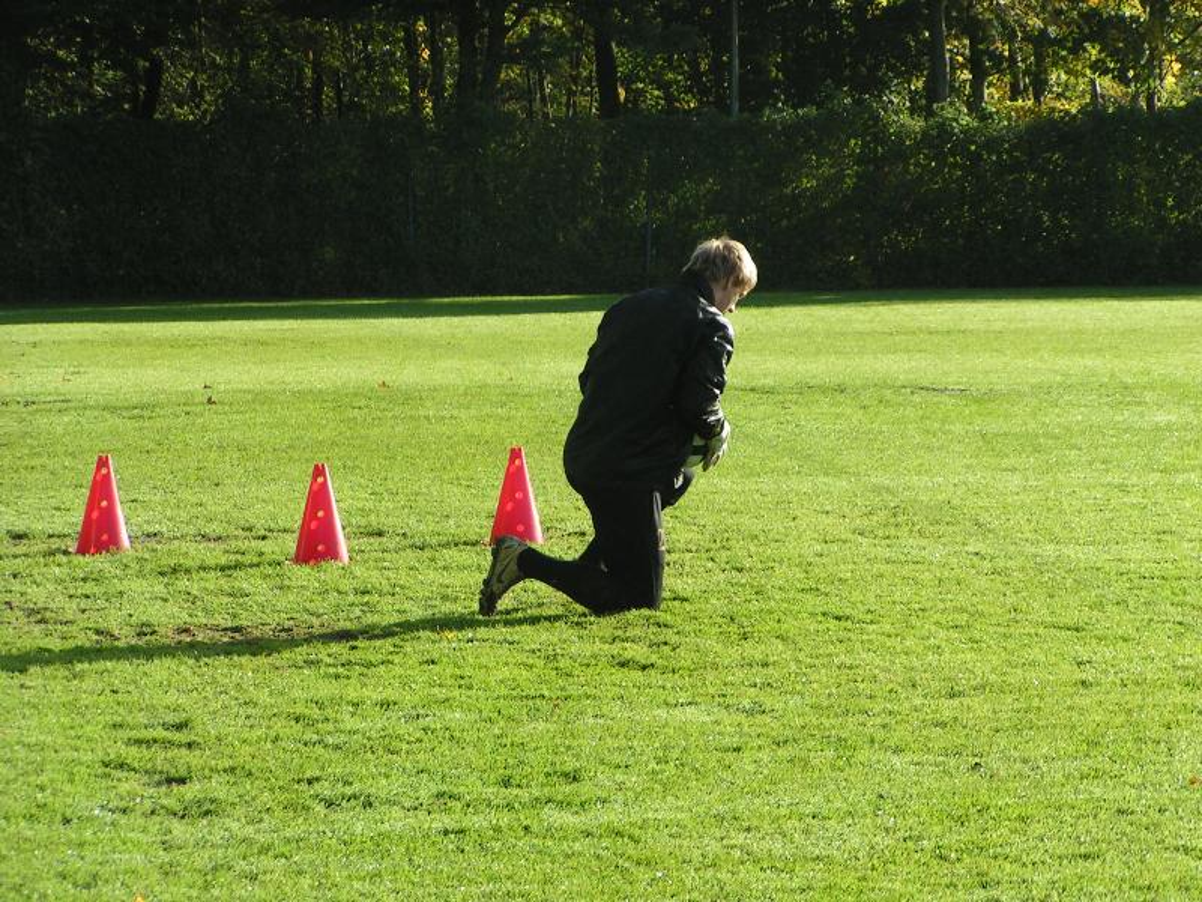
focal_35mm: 188
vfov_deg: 7.9
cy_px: 451
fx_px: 6528
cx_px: 601
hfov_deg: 10.5
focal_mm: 28.8
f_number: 5
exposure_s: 1/250
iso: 50
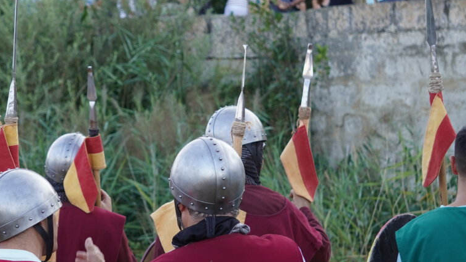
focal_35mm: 146
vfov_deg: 8.3
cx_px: 164
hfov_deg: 14.7
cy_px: 123
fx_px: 1802
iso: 200
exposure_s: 1/160
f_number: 4.5
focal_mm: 55
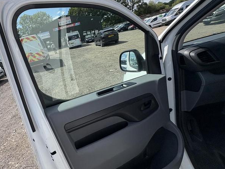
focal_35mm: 21
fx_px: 137
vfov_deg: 63.4
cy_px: 80
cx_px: 70
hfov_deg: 75.8
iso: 64
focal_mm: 2.22
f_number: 2.2
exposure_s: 1/1567
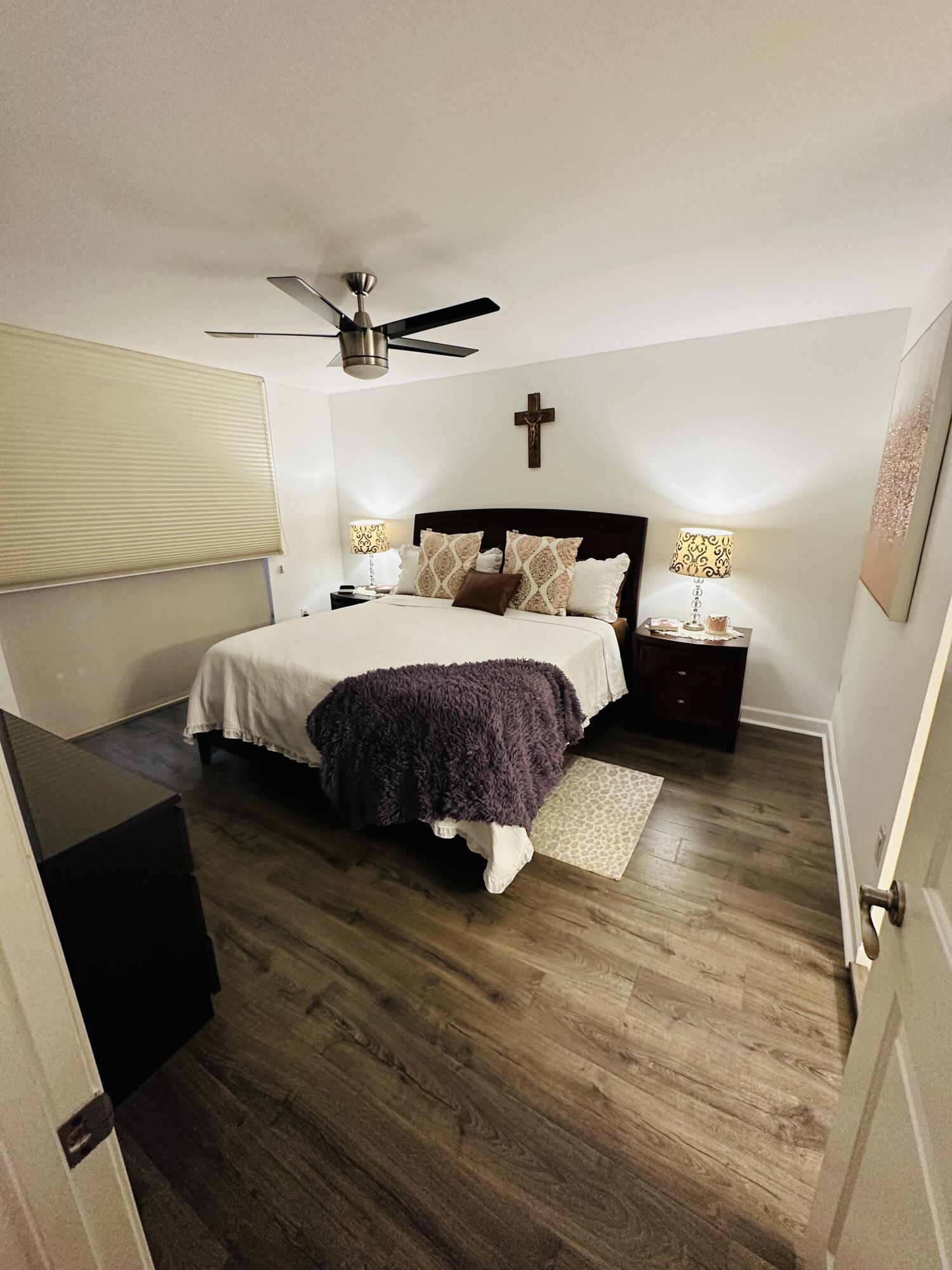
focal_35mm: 14
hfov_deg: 85.7
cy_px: 635
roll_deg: +0.3
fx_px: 513
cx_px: 476
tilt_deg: -16.1
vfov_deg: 102.1
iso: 400
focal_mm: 2.22
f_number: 2.2
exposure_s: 1/60
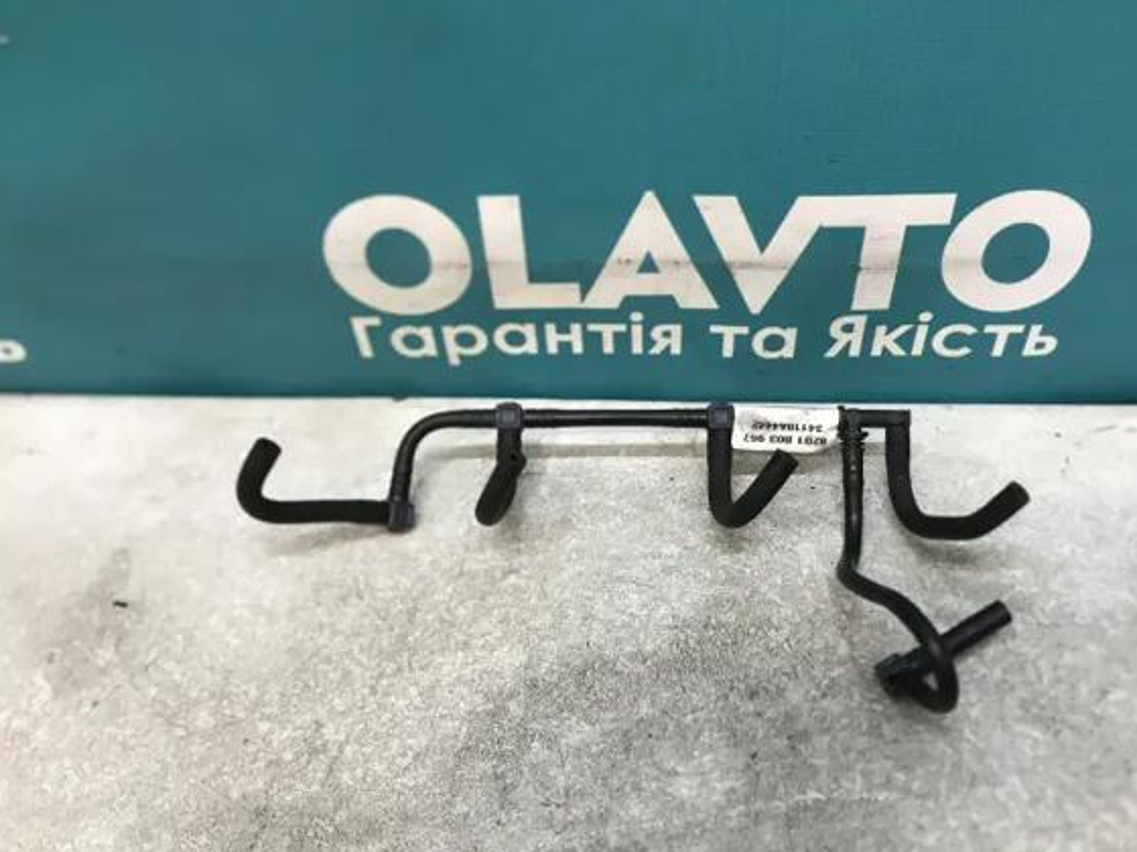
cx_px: 636
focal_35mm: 32
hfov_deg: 56.7
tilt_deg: -46.7
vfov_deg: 44.2
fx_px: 1051
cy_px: 440
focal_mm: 3.99
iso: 32
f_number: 1.8
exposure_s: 1/33
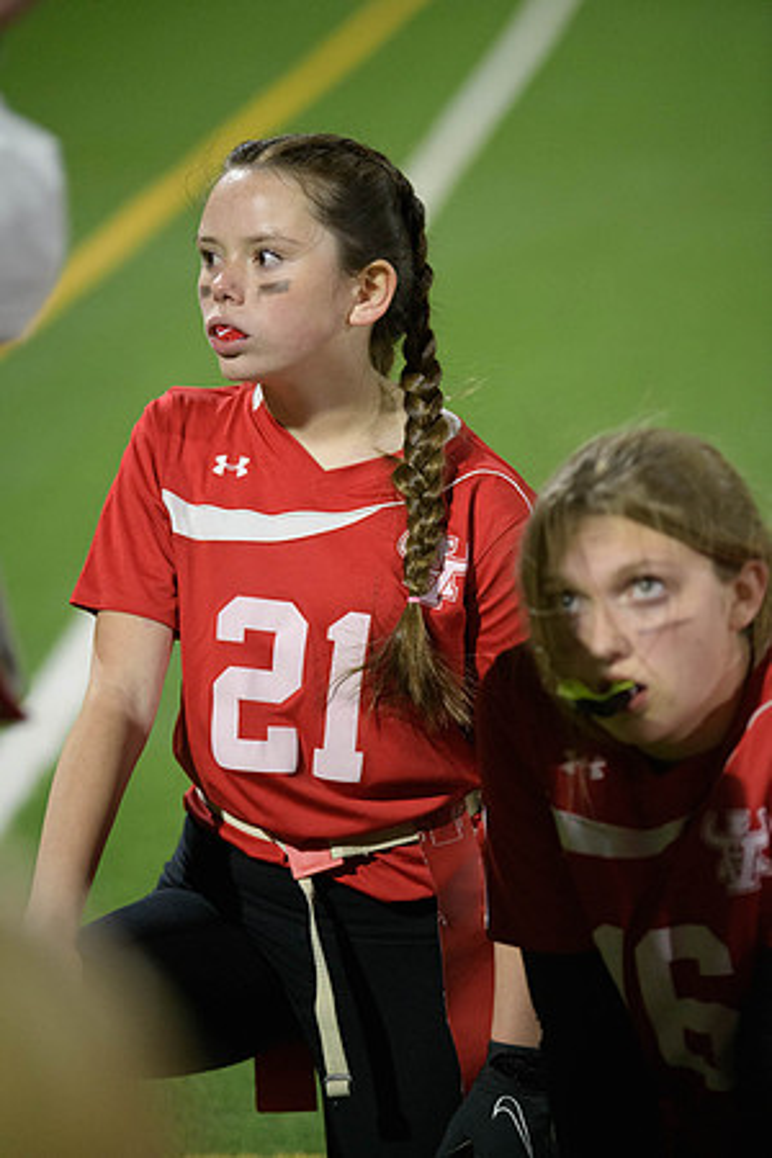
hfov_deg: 9.1
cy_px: 579
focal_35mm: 150
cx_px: 386
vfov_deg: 13.7
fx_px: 4825
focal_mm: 150
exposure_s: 1/640
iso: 5600
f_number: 2.8
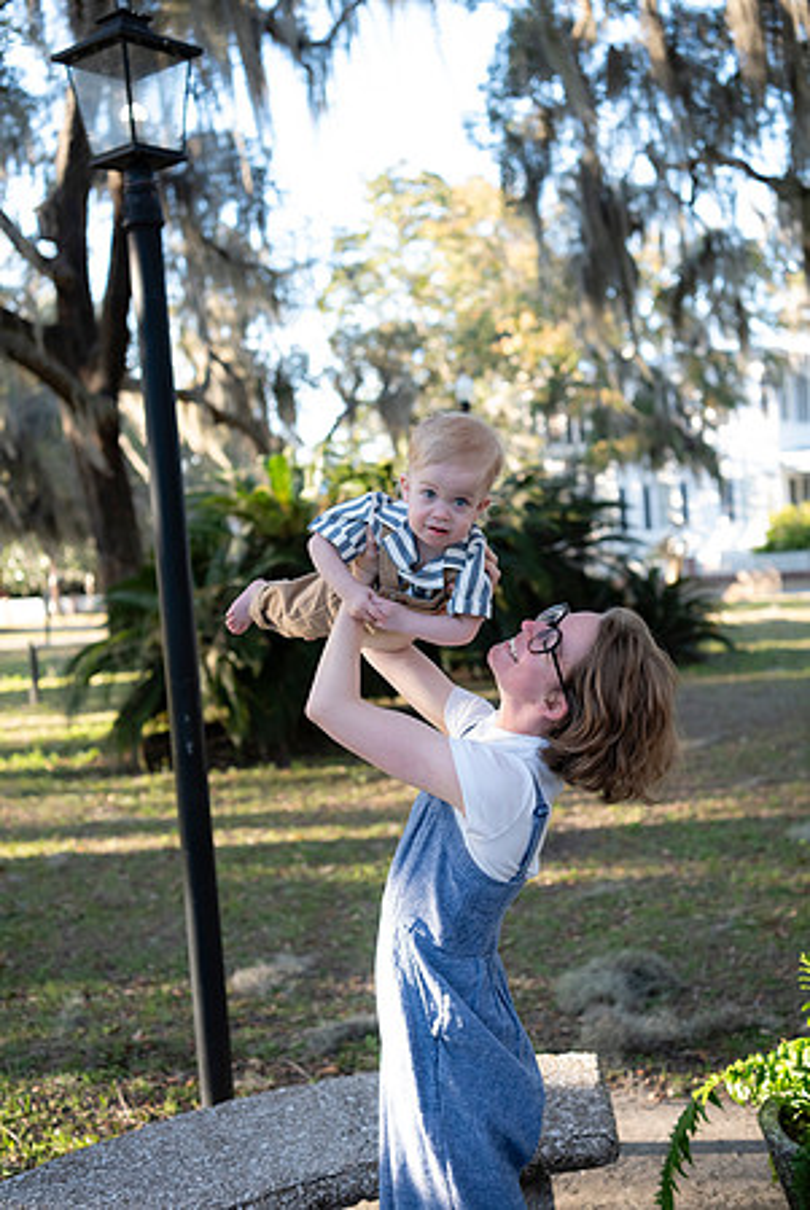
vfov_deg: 48.4
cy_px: 605
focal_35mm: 40
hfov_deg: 33.5
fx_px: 1347
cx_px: 405
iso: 1250
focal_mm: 40
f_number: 3.2
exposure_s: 1/1000
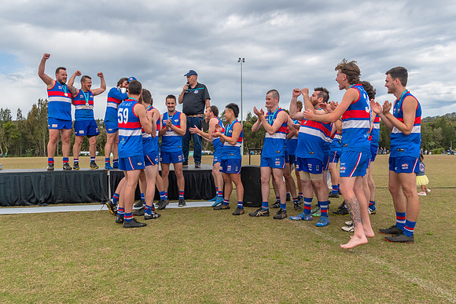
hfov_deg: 64.4
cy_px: 133
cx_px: 219
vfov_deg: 45.5
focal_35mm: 29
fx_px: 362
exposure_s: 1/1000
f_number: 8
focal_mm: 16
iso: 400
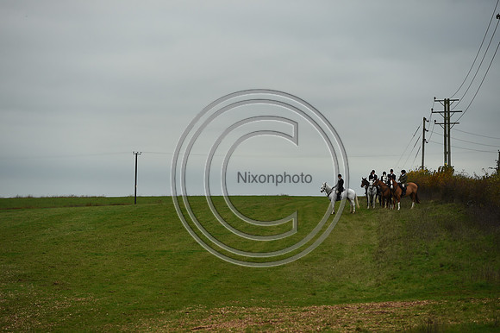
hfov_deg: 10.3
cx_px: 250
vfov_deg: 6.9
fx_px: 2776
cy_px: 166
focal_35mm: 200
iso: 640
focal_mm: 200
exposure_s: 1/1000
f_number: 5.6
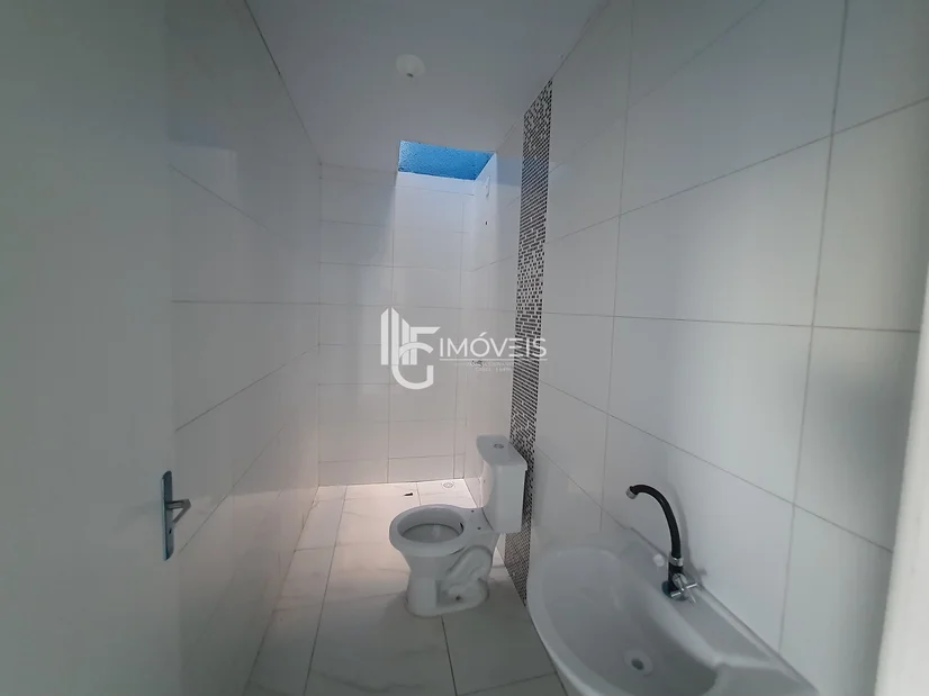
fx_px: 349
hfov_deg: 106.2
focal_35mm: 13
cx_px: 464
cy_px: 348
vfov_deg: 89.9
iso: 640
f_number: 2.2
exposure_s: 1/30
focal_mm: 1.74
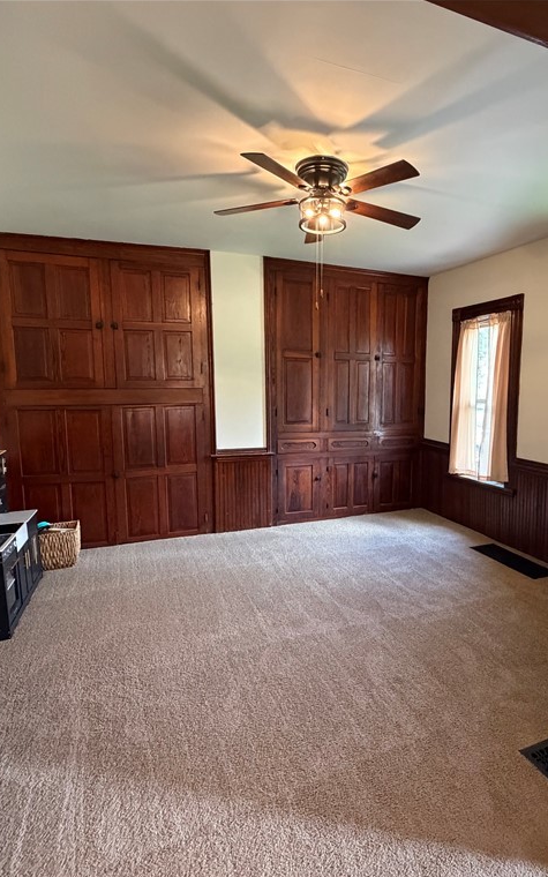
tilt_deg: -7.5
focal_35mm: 20
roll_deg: +0.4
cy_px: 442
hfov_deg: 59.0
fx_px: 478
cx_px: 336
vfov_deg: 85.1
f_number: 2.2
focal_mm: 2.22
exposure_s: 1/60
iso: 800
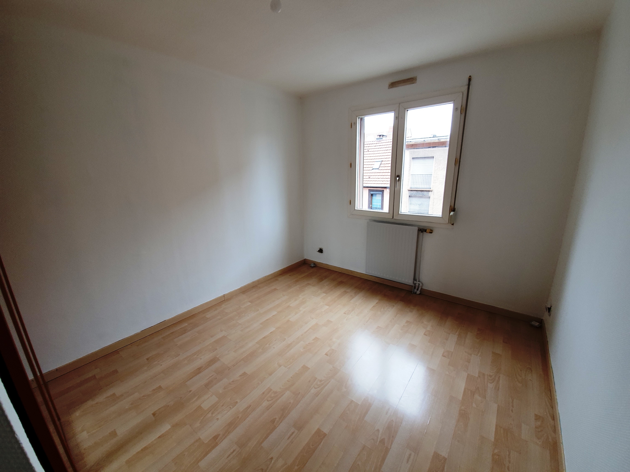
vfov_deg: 89.9
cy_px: 236
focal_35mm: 13
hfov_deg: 106.2
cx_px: 315
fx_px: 237
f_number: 2.2
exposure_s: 1/50
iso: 50
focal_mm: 1.8
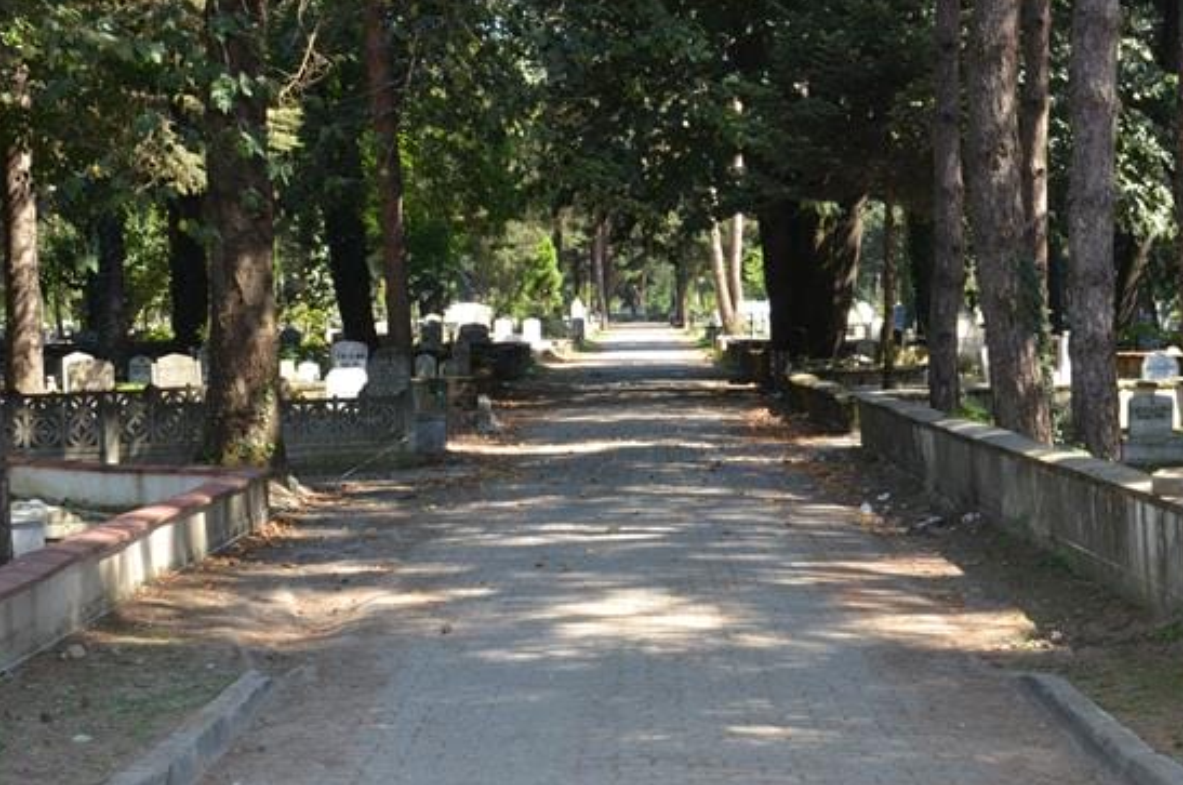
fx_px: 2518
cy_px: 567
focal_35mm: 77
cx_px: 722
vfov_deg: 17.6
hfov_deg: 26.4
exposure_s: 1/250
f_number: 11
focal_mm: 35
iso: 1000
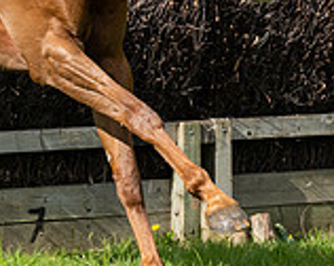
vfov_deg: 3.7
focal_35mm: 420
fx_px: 4147
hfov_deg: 4.6
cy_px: -11
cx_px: -85
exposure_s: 1/2500
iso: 400
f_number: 5
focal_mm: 96
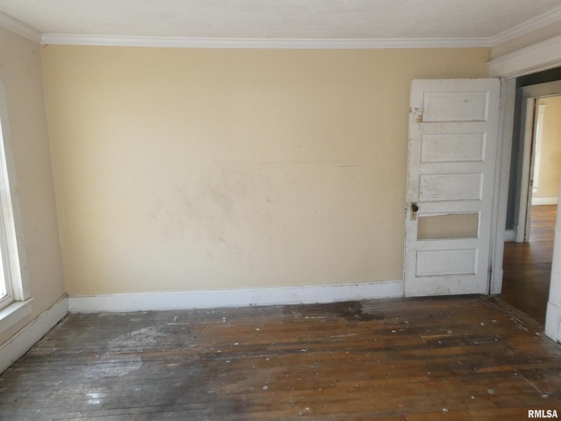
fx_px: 389
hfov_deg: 71.6
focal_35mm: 24
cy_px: 210
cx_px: 280
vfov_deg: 56.8
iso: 400
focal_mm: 4.3
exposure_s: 1/80
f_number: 3.3
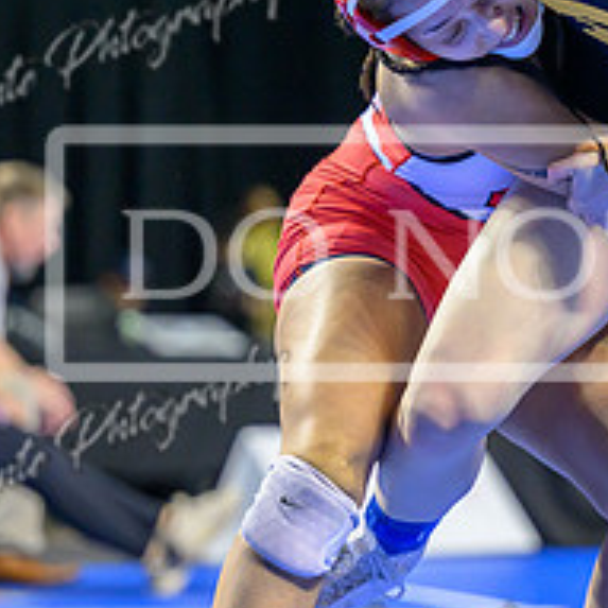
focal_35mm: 364
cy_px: 241
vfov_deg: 4.8
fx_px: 7233
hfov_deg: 4.8
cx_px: 549
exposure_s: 1/800
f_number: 2.8
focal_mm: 125
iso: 2500
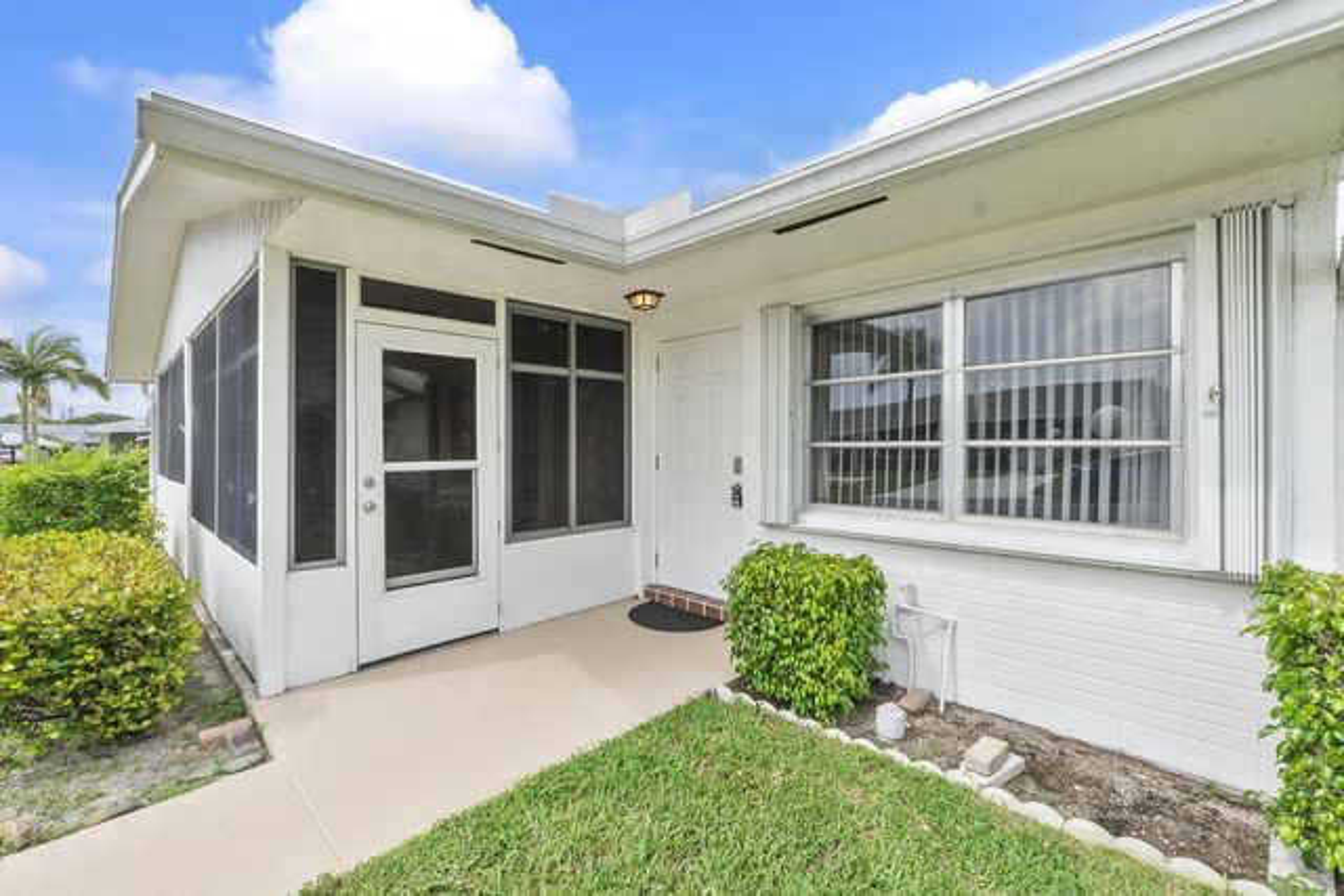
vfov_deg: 77.4
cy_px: 448
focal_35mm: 15
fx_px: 560
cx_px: 672
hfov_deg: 100.4
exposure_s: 1/125
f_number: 11
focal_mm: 10
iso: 100
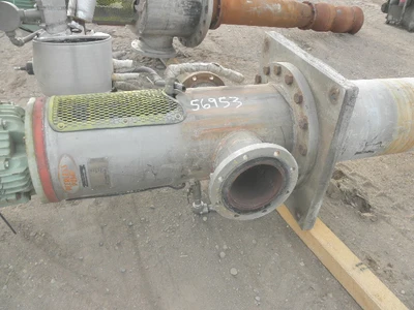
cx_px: 207
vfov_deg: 49.7
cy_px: 155
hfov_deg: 63.4
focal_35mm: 28
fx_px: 335
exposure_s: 1/160
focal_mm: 5
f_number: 3
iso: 64
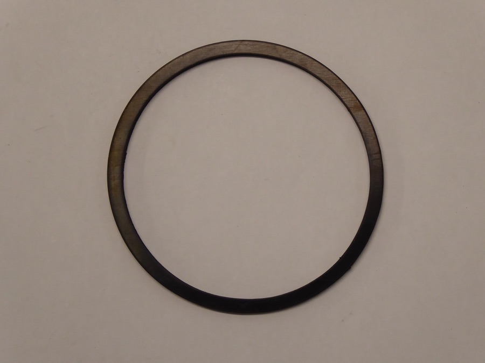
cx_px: 242
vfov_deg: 10.7
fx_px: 1933
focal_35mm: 138
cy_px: 182
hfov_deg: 14.3
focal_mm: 22.3
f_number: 5.2
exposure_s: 1/60
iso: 400
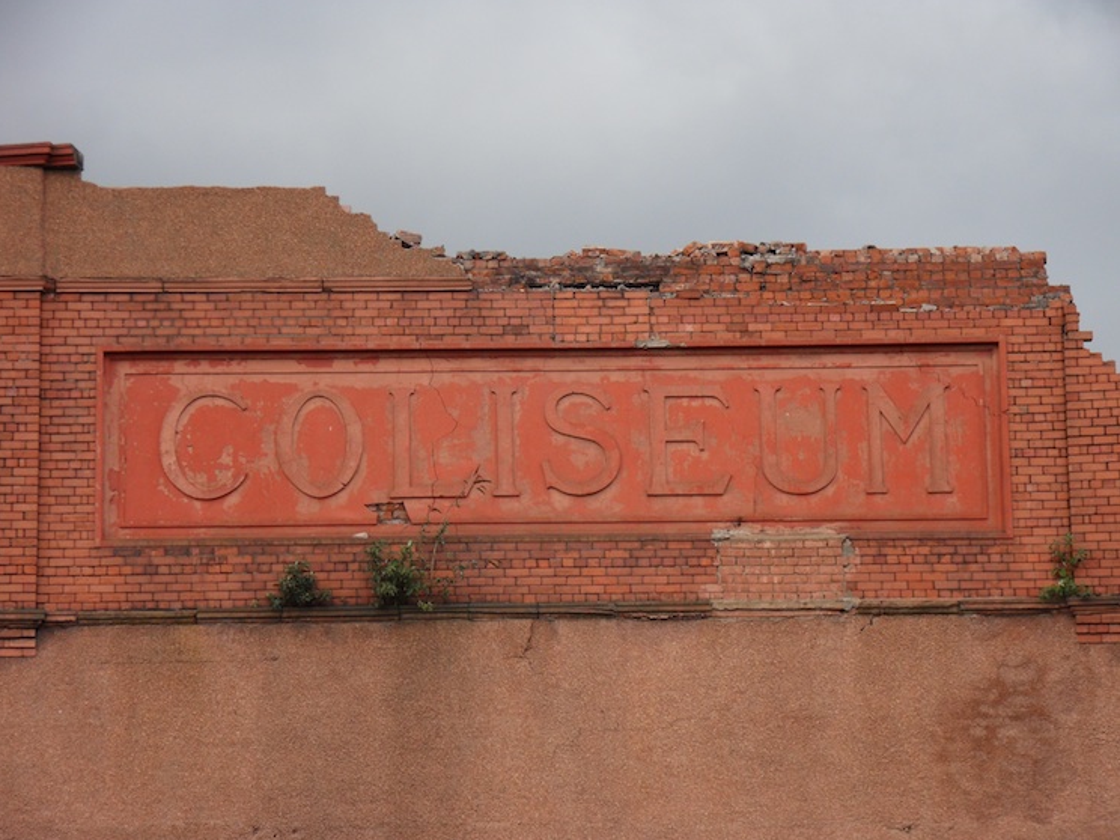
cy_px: 420
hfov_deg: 13.4
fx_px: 4756
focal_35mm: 147
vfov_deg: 10.1
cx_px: 558
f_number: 5.8
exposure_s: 1/125
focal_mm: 26.3
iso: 100
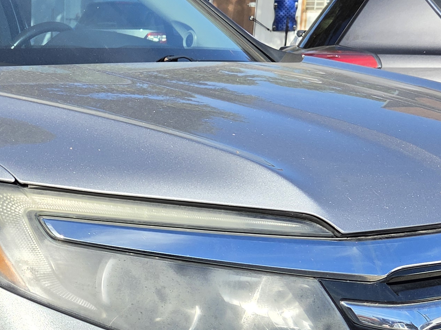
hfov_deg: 25.4
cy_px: 299
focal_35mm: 73
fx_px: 930
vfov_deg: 19.8
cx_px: 4
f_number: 1.8
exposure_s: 1/4883
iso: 80
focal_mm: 5.4
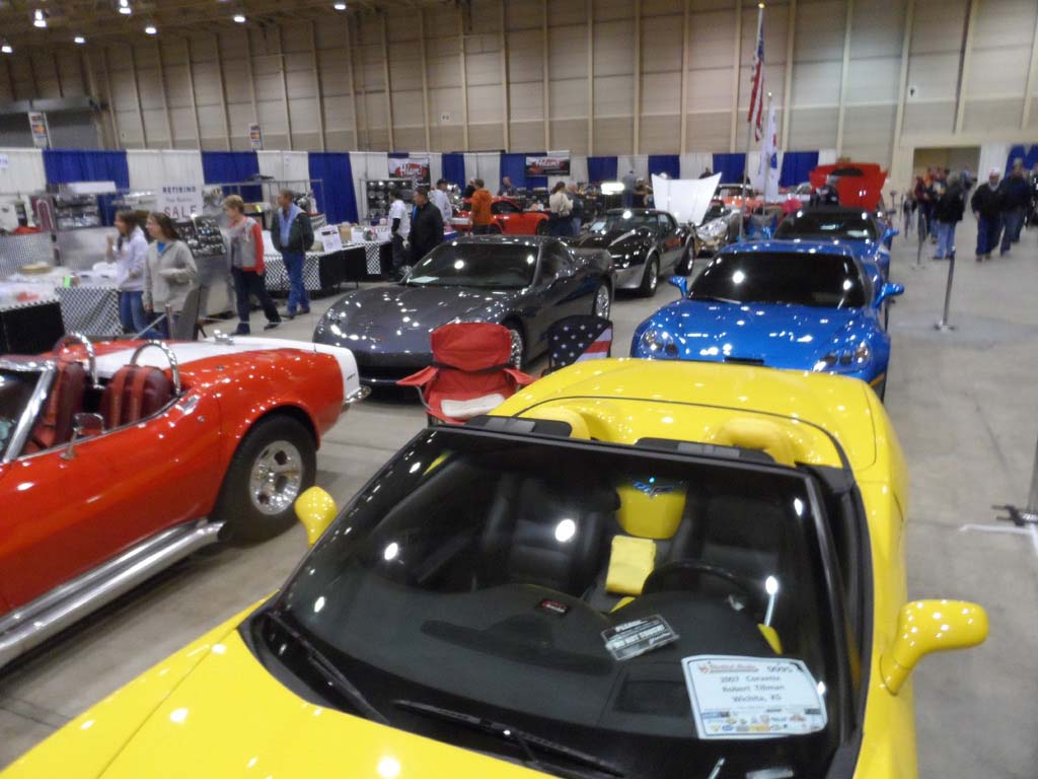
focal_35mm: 24
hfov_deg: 71.6
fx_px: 720
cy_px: 390
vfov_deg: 56.8
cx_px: 519
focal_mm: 4
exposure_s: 1/30
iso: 480
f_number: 3.2
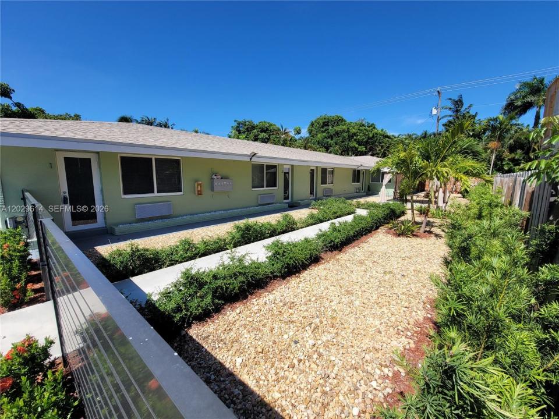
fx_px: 210
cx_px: 280
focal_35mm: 13
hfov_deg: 106.2
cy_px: 210
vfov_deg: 89.9
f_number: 2.2
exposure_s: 1/2071
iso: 64
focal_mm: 2.2
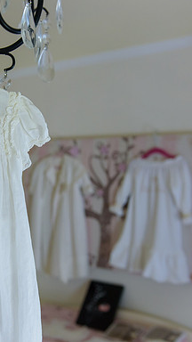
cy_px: 171
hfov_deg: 24.0
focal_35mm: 49
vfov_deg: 42.1
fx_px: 443
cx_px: 37
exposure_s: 1/200
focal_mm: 31
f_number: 3.2
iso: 1000
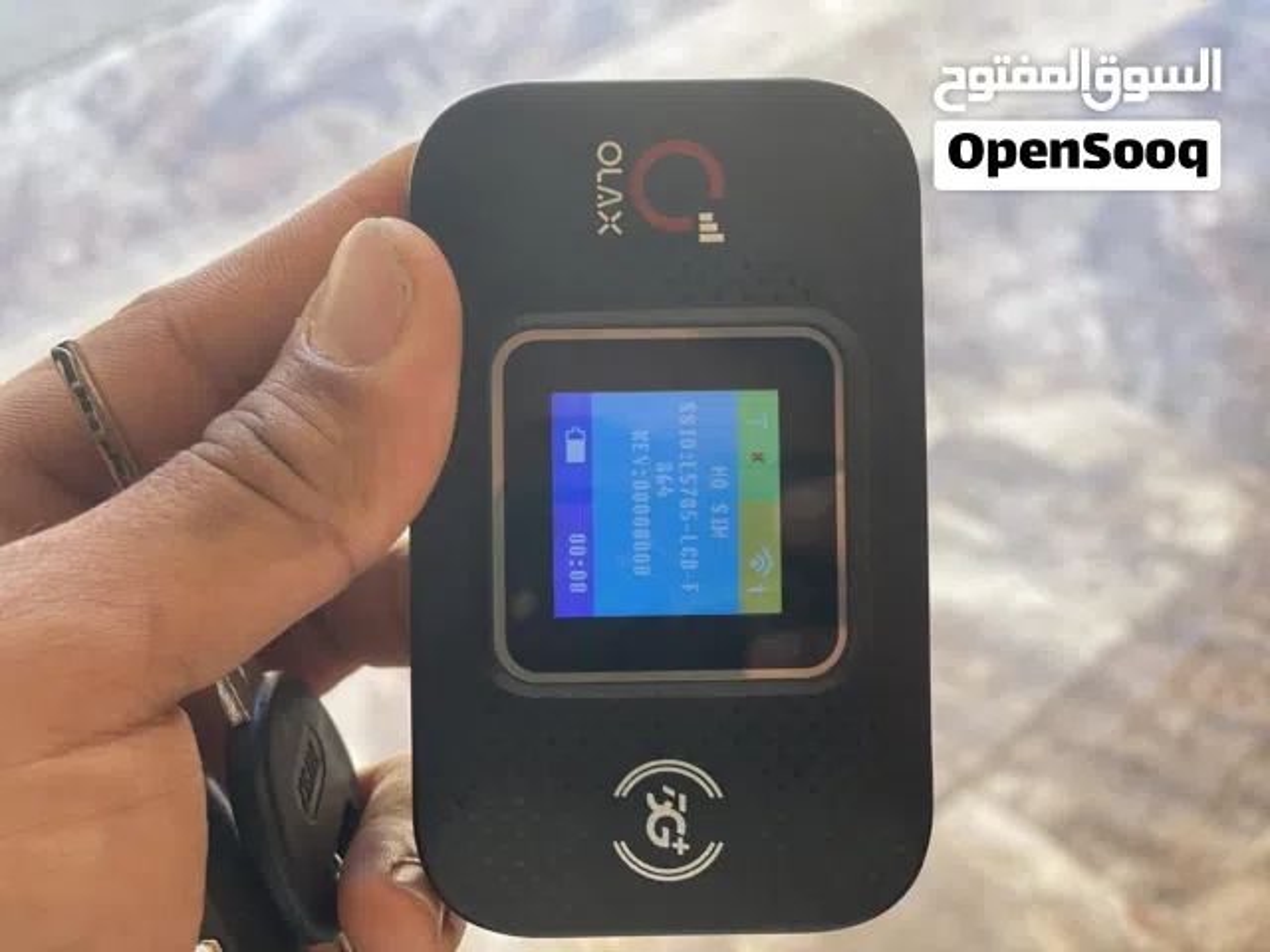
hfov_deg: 36.8
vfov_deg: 28.0
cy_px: 476
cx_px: 635
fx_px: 1908
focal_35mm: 52
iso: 32
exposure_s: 1/122
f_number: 2
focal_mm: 6
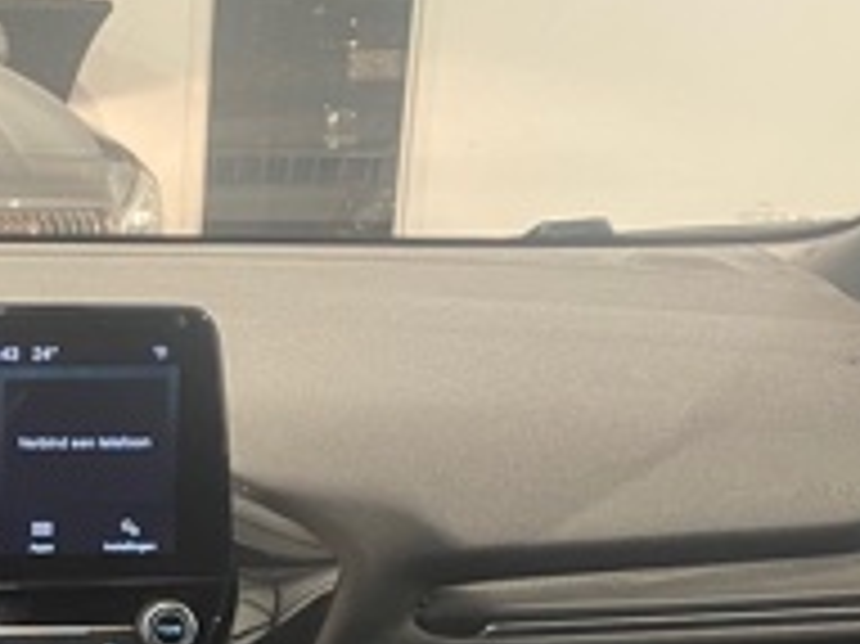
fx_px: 2160
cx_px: -108
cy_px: 698
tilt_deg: -19.0
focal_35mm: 87
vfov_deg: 16.5
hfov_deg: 21.3
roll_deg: -1.2
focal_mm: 4.2
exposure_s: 1/53
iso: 500
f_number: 1.6
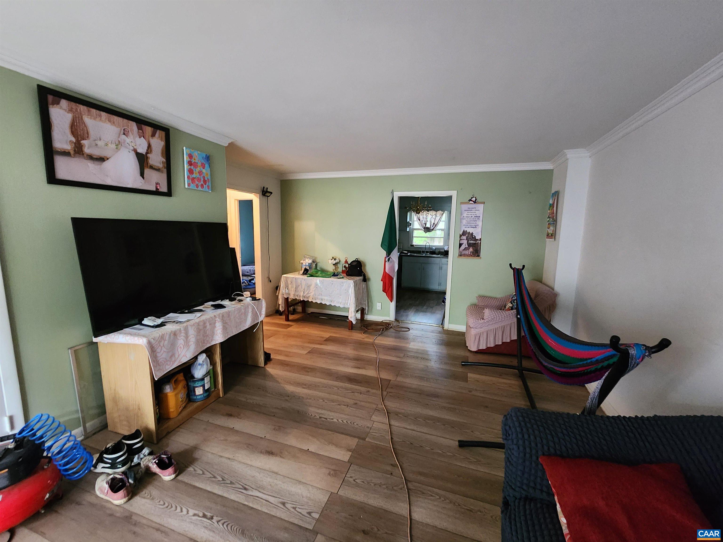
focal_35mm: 13
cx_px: 362
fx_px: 272
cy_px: 271
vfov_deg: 89.9
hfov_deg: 106.2
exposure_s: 1/25
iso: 800
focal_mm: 2.2
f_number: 2.2
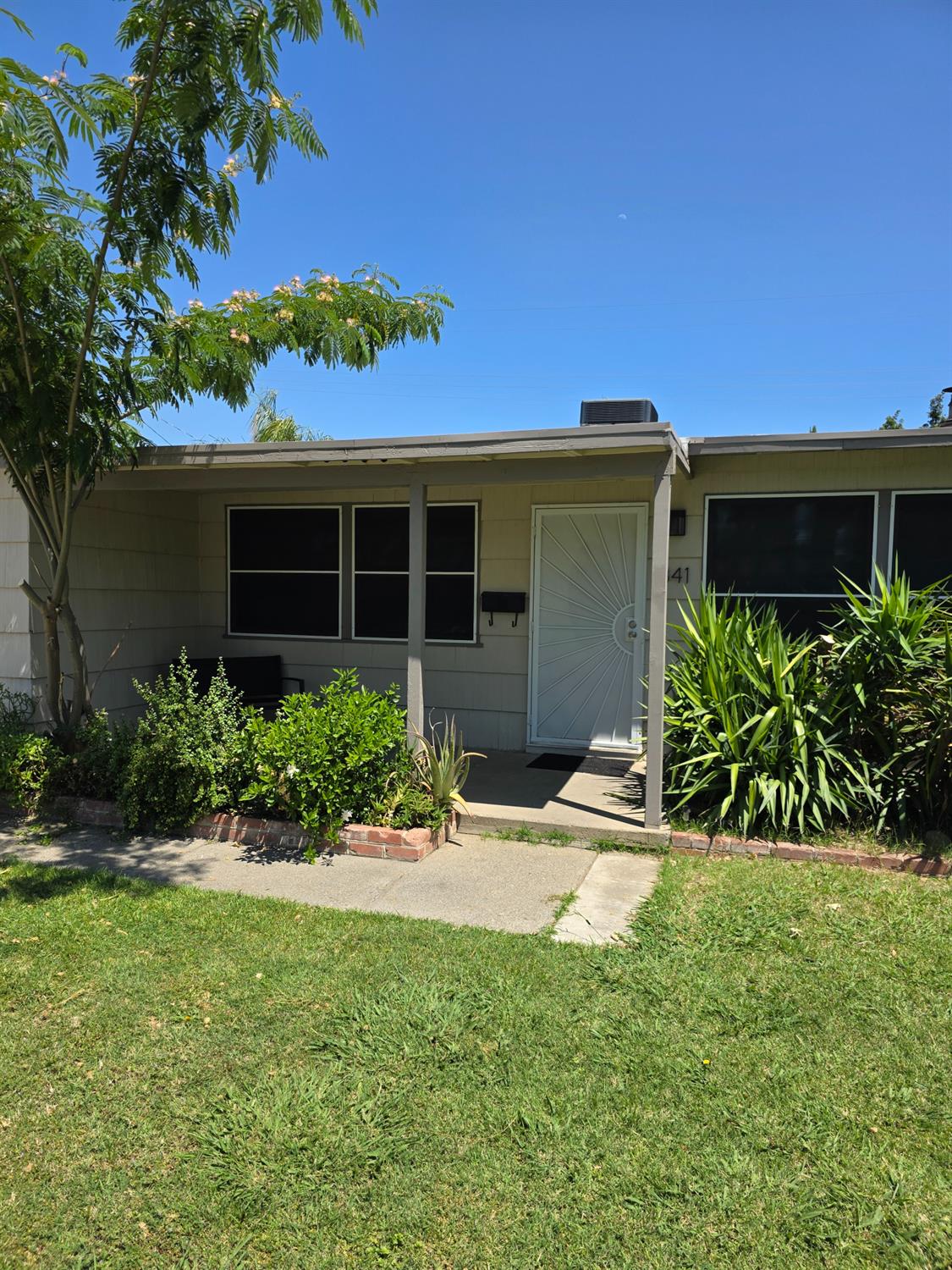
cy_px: 635
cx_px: 476
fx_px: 843
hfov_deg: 58.9
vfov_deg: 73.9
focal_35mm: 23
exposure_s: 1/4889
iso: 80
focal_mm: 6.3
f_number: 1.7
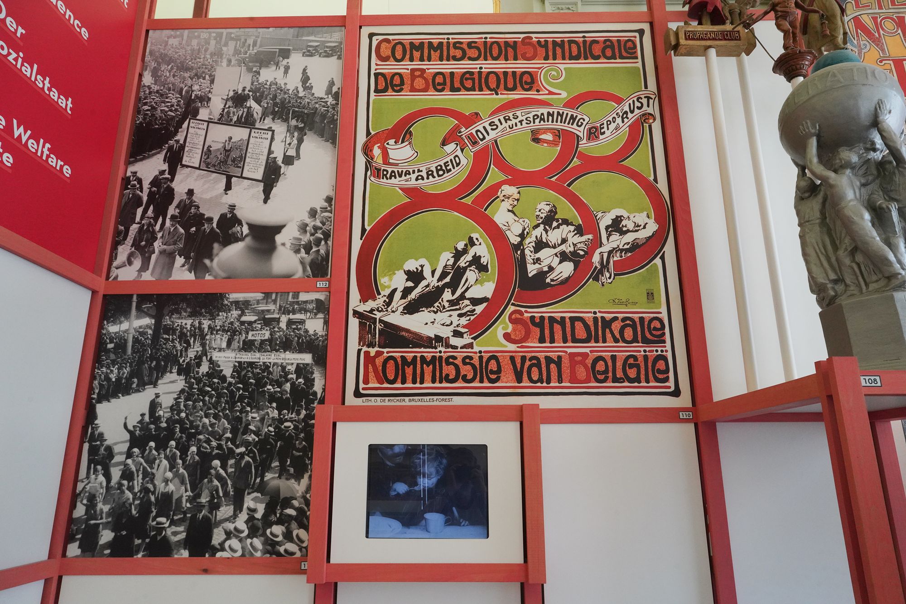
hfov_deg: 73.7
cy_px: 302
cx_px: 453
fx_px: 604
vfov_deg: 53.1
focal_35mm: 24
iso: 3200
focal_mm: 24
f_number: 14
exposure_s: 1/80
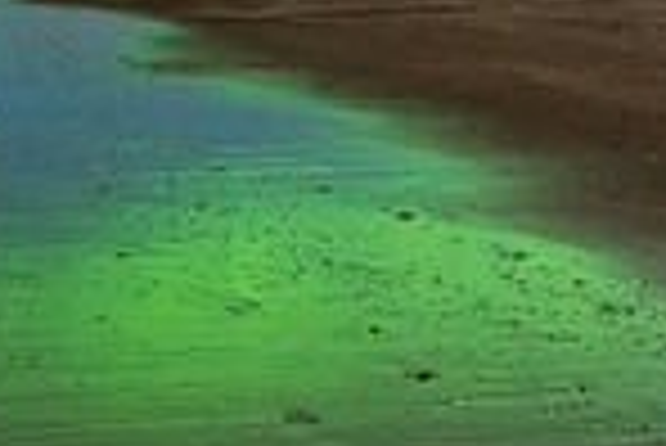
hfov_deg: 21.3
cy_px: -363
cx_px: 90
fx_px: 1741
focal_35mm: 94
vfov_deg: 13.1
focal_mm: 24
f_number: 5.6
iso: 2000
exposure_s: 20
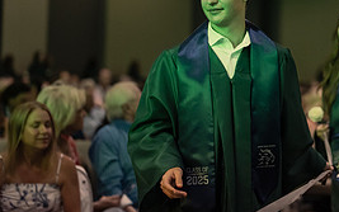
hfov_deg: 17.3
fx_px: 1109
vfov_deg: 10.9
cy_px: 50
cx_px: 267
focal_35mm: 120
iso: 1250
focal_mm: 50
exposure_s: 1/500
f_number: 1.2
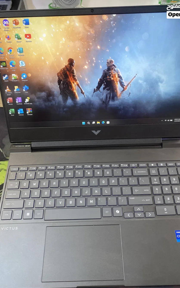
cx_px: 93
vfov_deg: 66.5
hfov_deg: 44.5
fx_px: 220
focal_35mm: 28
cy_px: 144
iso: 125
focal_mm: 4.25
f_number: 1.8
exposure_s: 1/108
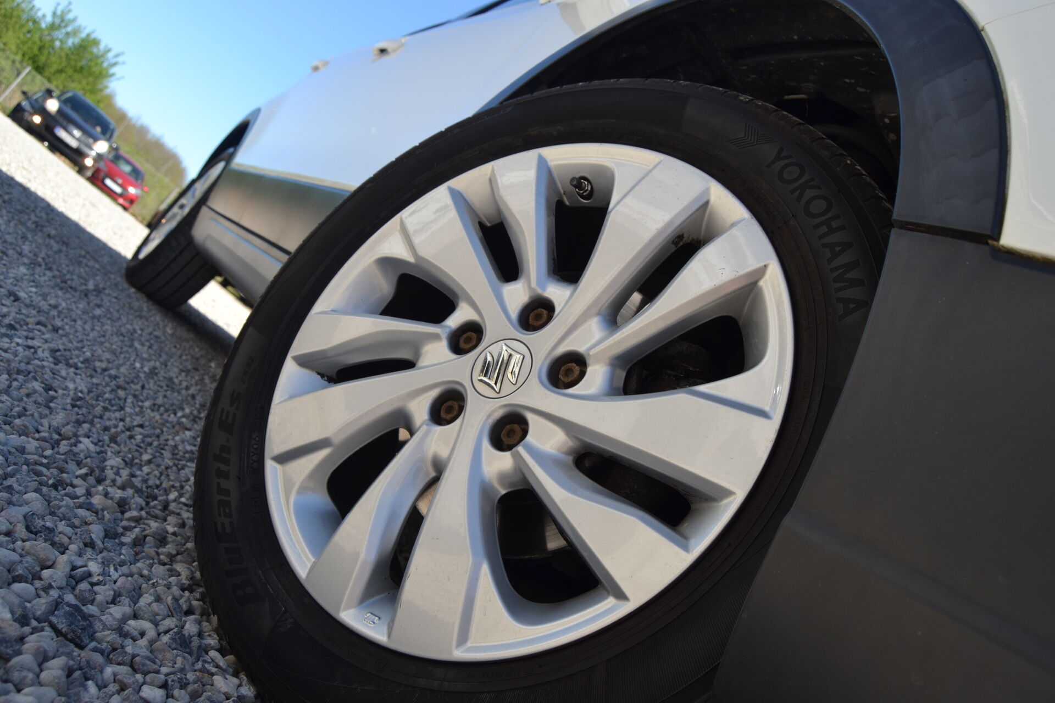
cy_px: 352
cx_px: 528
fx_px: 791
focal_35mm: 27
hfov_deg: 67.4
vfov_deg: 47.9
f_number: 7.1
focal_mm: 18
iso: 100
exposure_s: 1/200
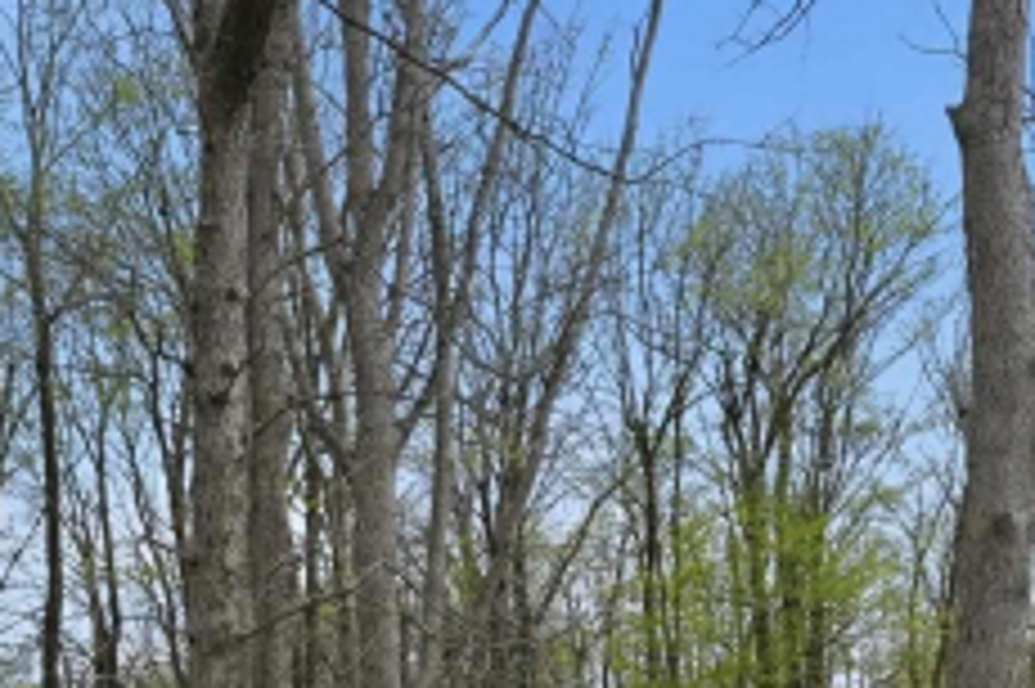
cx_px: 387
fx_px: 1408
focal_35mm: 49
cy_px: 688
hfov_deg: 40.1
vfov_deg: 26.1
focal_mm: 10
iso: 800
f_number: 5
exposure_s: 1/3200
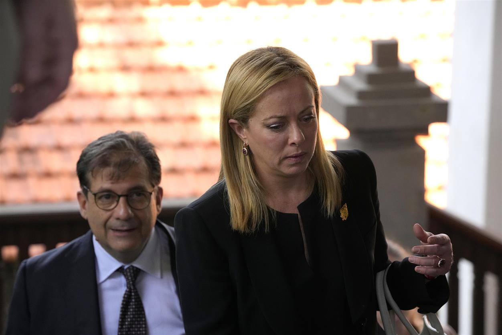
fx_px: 2789
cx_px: 251
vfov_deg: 6.9
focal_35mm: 200
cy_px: 168
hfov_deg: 10.3
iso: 3200
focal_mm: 200
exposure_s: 1/1000
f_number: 7.1
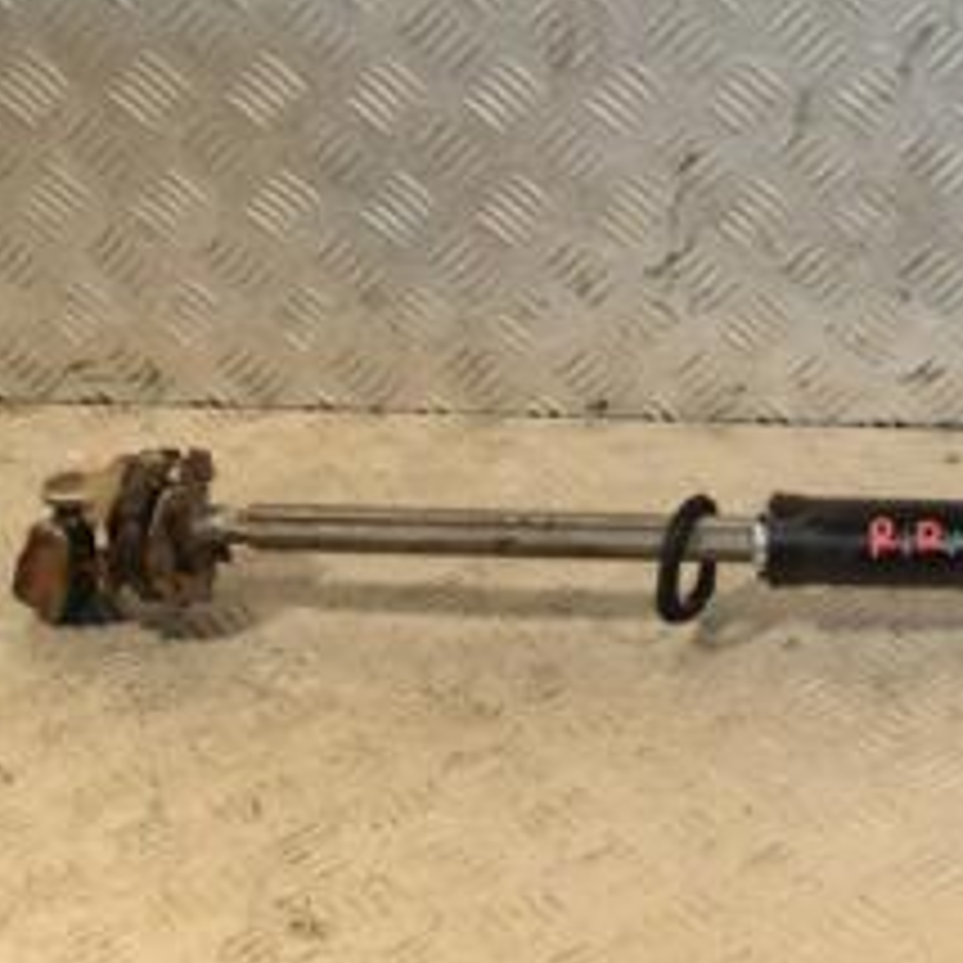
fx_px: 2367
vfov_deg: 22.8
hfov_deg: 21.5
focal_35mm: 75
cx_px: 1130
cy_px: 248
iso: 800
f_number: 6.3
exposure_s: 1/200
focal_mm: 21
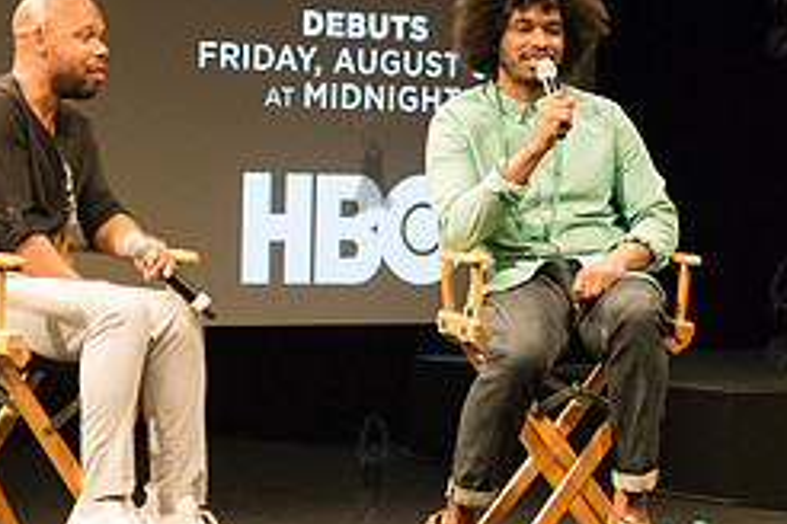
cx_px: 371
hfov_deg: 12.5
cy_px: 155
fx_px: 3607
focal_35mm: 165
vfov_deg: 8.3
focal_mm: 70
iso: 4000
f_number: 2.8
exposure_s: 1/200
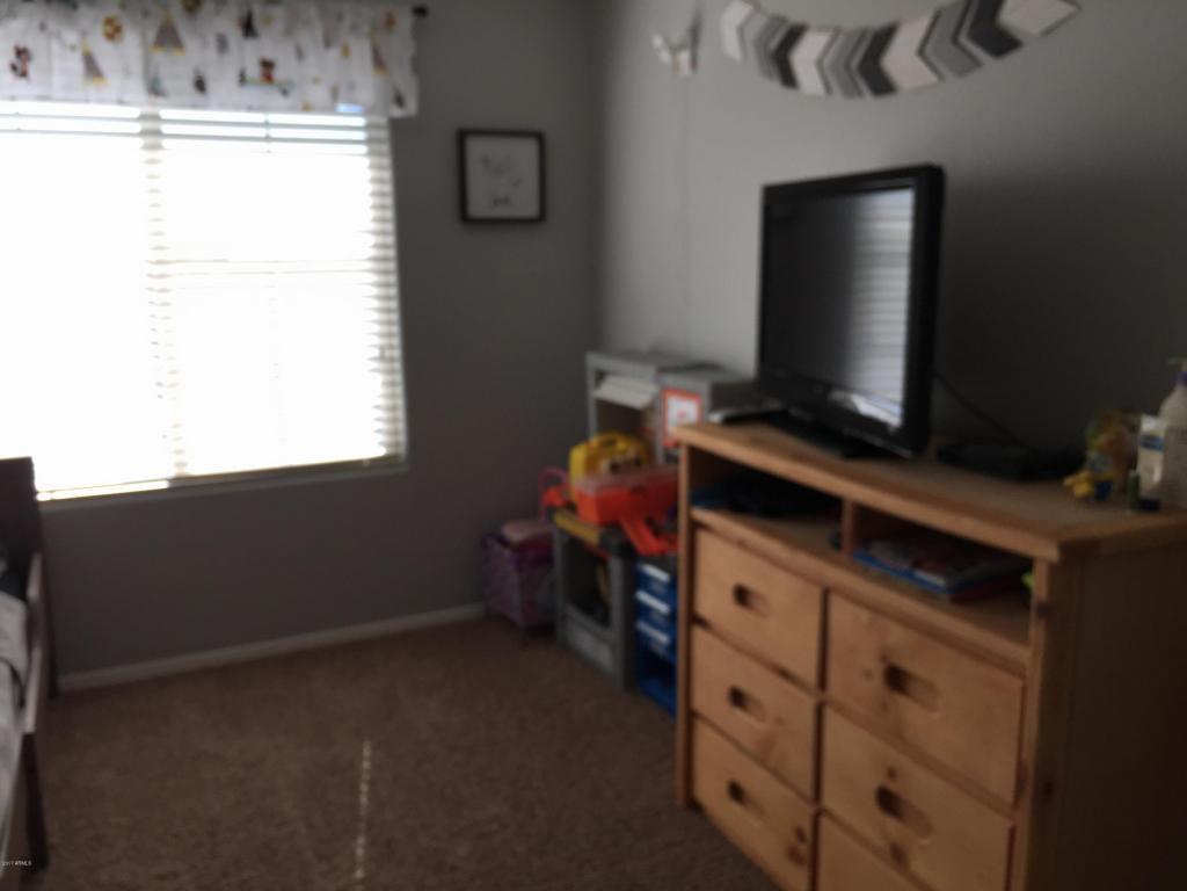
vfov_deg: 48.2
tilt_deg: -9.3
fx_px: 994
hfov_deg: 61.7
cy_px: 446
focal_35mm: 29
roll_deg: -0.2
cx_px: 594
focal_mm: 4.15
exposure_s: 1/120
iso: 32
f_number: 2.2
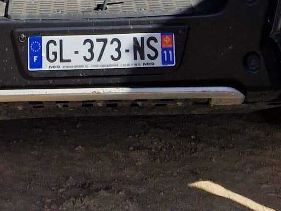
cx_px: 70
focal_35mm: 103
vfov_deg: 11.8
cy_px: -293
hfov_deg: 18.9
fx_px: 836
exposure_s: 1/2036
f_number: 1.8
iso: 50
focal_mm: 5.4
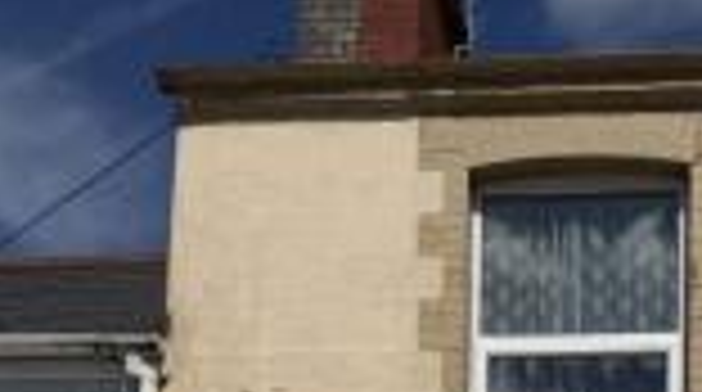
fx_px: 1820
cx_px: 578
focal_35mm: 98
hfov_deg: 21.5
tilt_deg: +9.6
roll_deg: -1.0
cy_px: 795
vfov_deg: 11.1
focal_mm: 6.76
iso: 100
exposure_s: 1/22727
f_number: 1.78
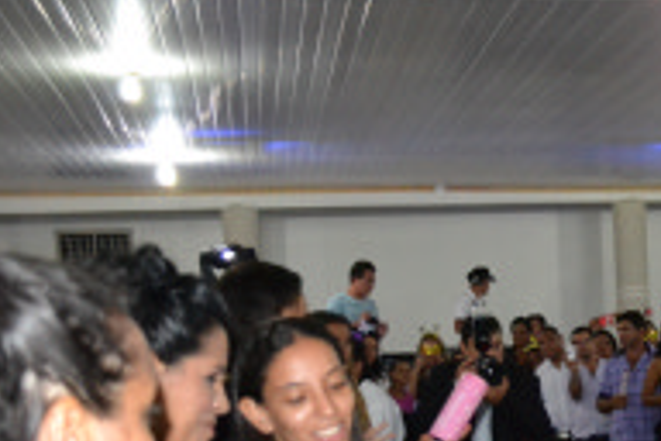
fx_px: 1579
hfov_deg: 21.8
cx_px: 799
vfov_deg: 15.5
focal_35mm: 86
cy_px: 477
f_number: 3.8
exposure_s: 1/60
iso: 3200
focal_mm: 22
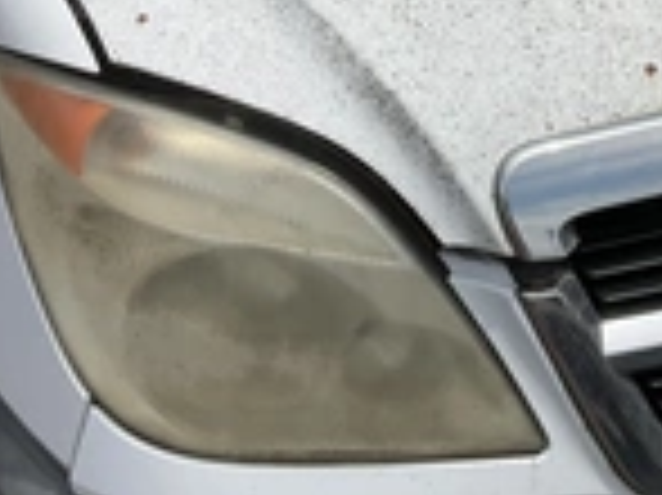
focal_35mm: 79
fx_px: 1510
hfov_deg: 23.8
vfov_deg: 18.1
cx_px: 635
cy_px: -14
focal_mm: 3
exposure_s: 1/3534
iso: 25
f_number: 1.8
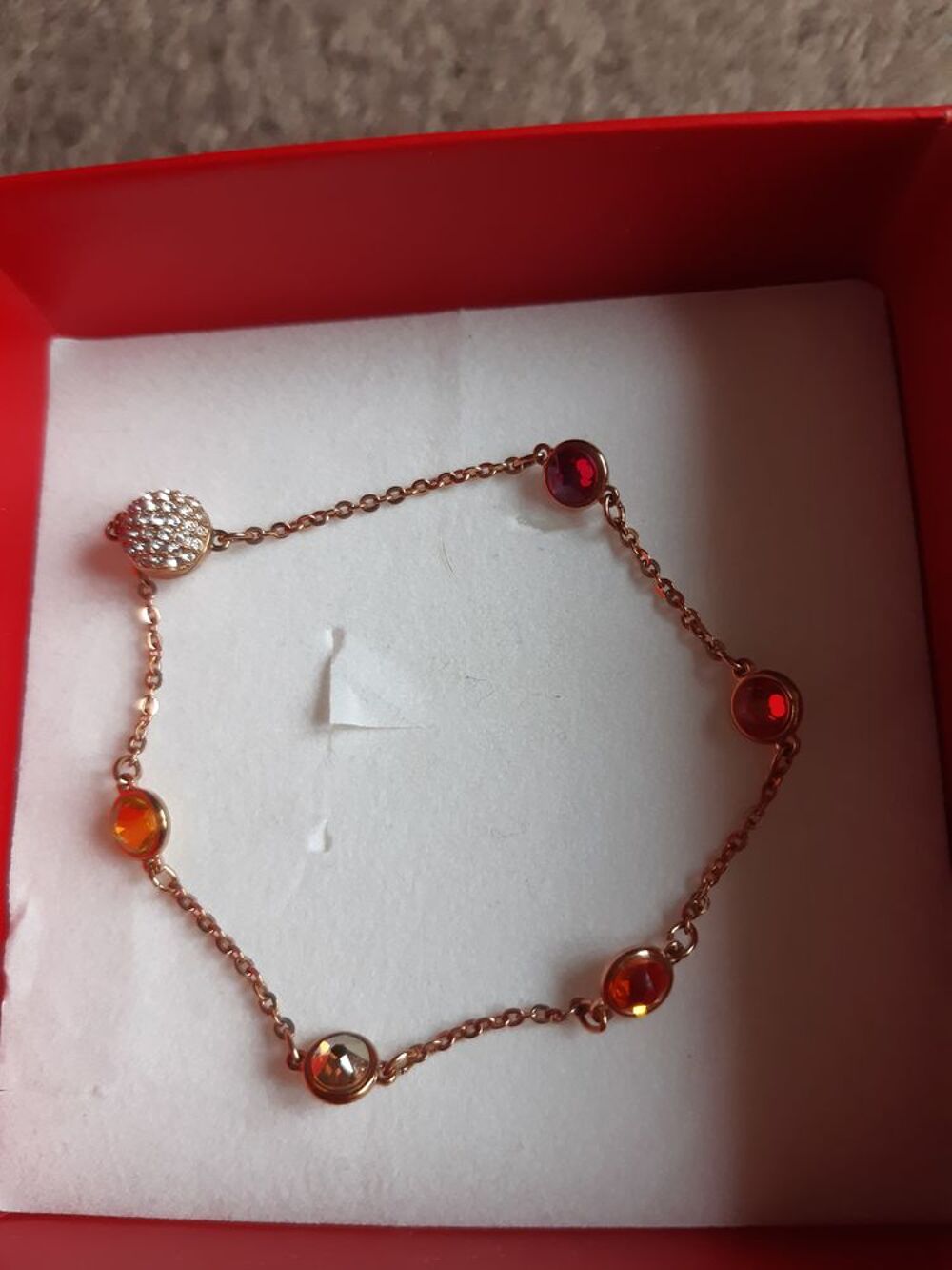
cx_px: 476
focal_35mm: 26
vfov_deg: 67.3
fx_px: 953
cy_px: 635
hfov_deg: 53.1
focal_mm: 3.92
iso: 125
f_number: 1.7
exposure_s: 1/50
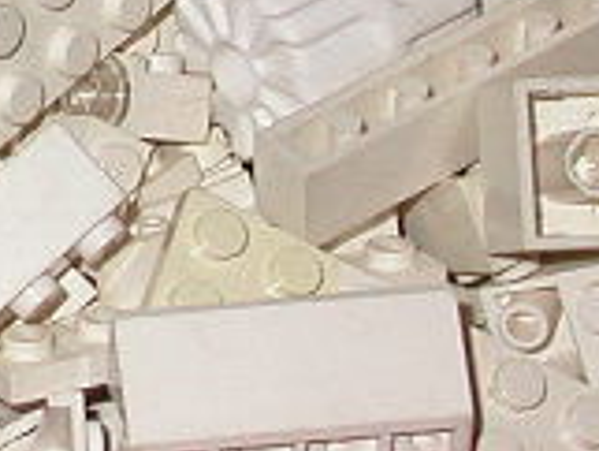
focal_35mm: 241
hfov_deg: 7.8
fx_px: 4173
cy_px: -52
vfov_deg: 6.1
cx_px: -614
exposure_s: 1/60
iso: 100
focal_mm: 7.85
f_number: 2.6
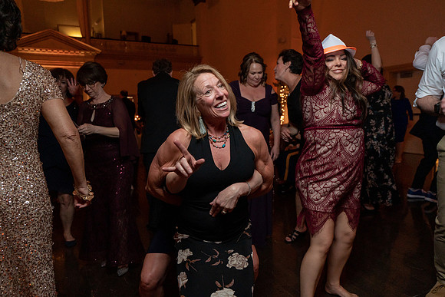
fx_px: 312
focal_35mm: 25
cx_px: 222
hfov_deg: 70.9
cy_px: 148
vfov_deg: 50.8
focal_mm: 25
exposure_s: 1/200
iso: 2000
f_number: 4
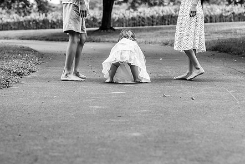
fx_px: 912
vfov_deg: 10.2
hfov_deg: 15.3
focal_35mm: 134
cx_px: 124
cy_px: 76
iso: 500
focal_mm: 85
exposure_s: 1/500
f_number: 3.5
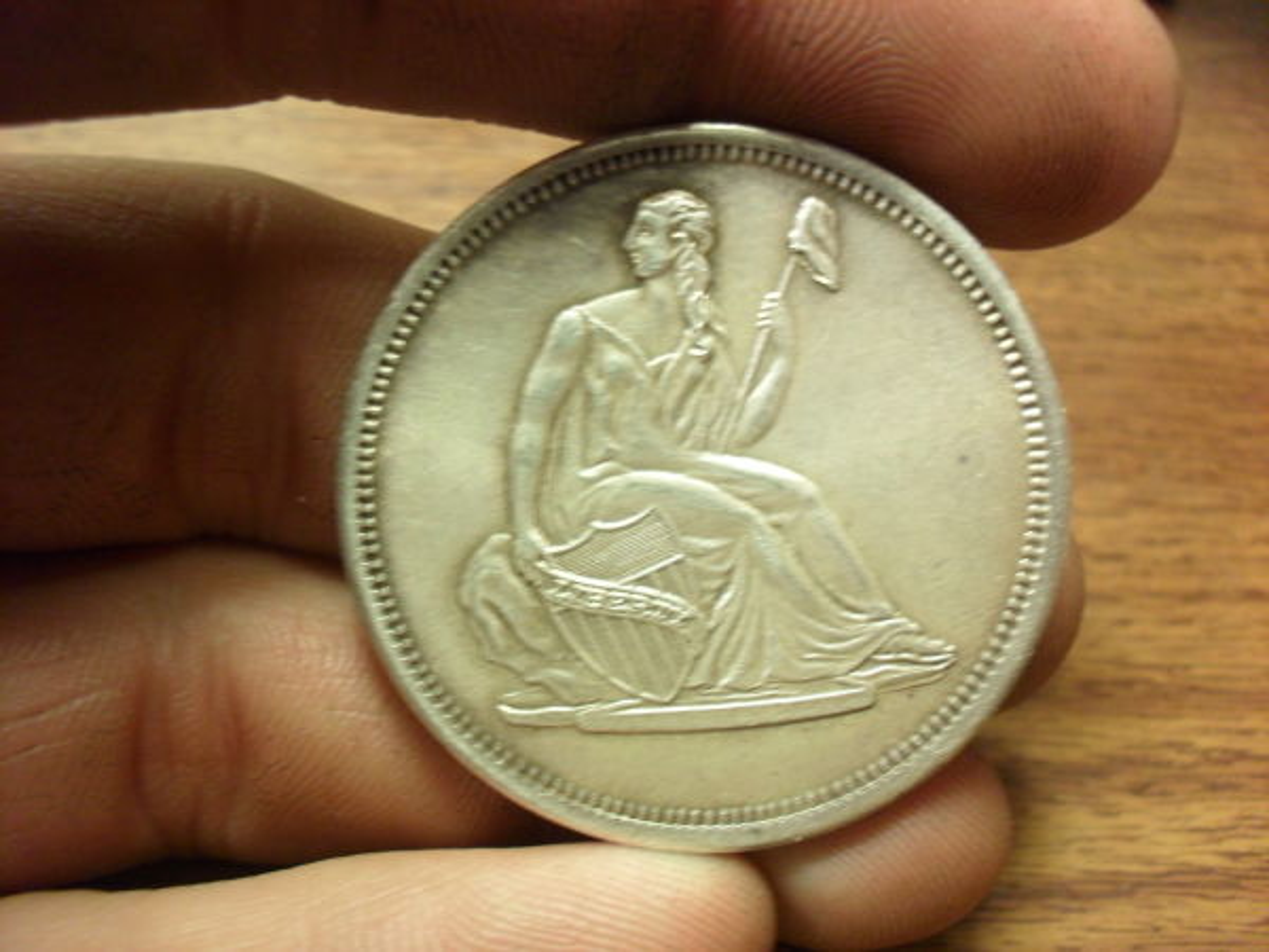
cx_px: 634
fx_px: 1283
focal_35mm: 35
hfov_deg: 52.6
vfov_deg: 40.7
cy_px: 476
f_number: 3.2
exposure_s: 1/20
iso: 200
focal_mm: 6.3
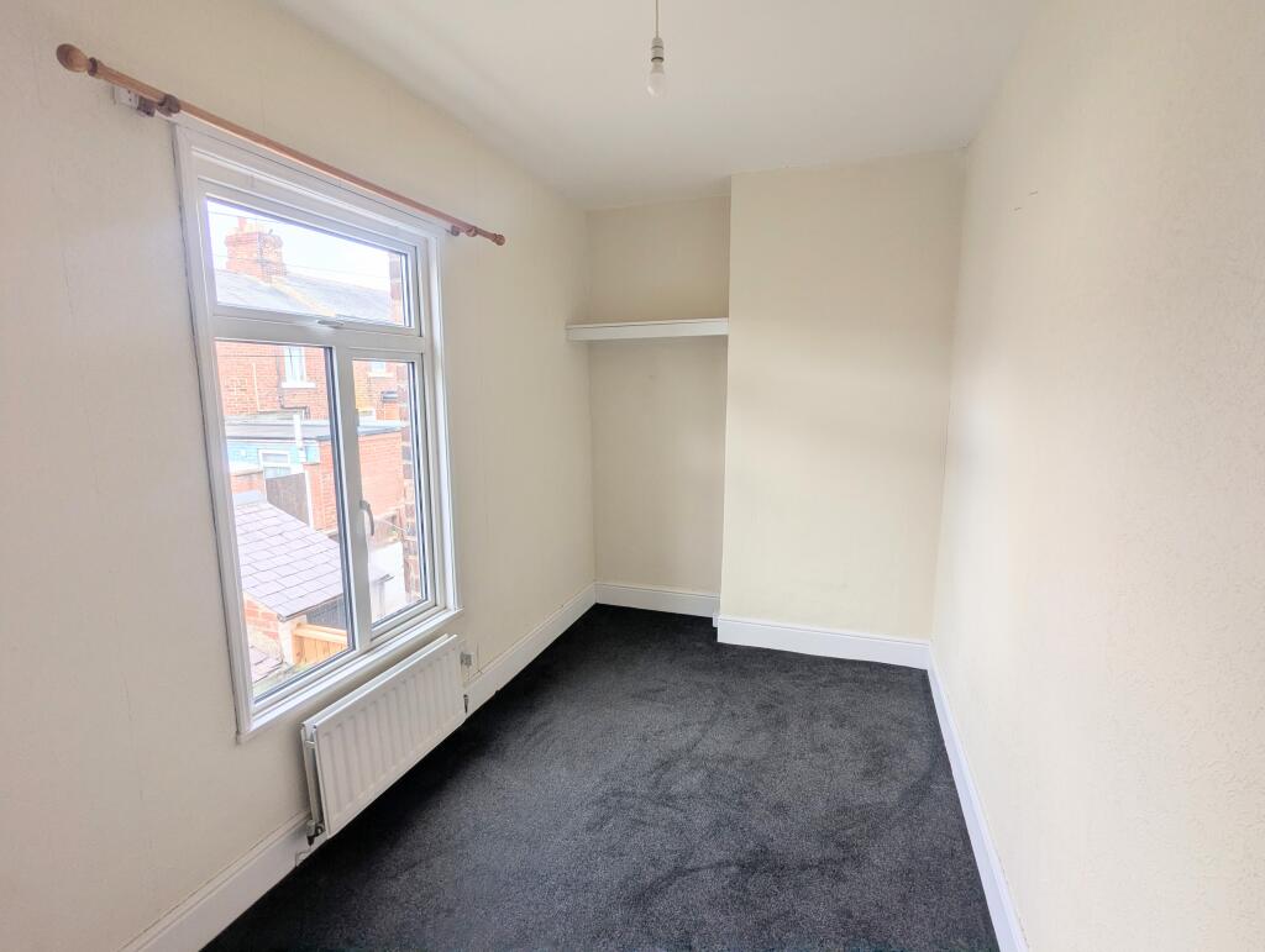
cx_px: 632
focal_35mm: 16
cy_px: 476
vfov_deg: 78.2
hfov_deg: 94.4
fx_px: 586
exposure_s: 1/199
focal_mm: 2.35
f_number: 2.2
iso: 52
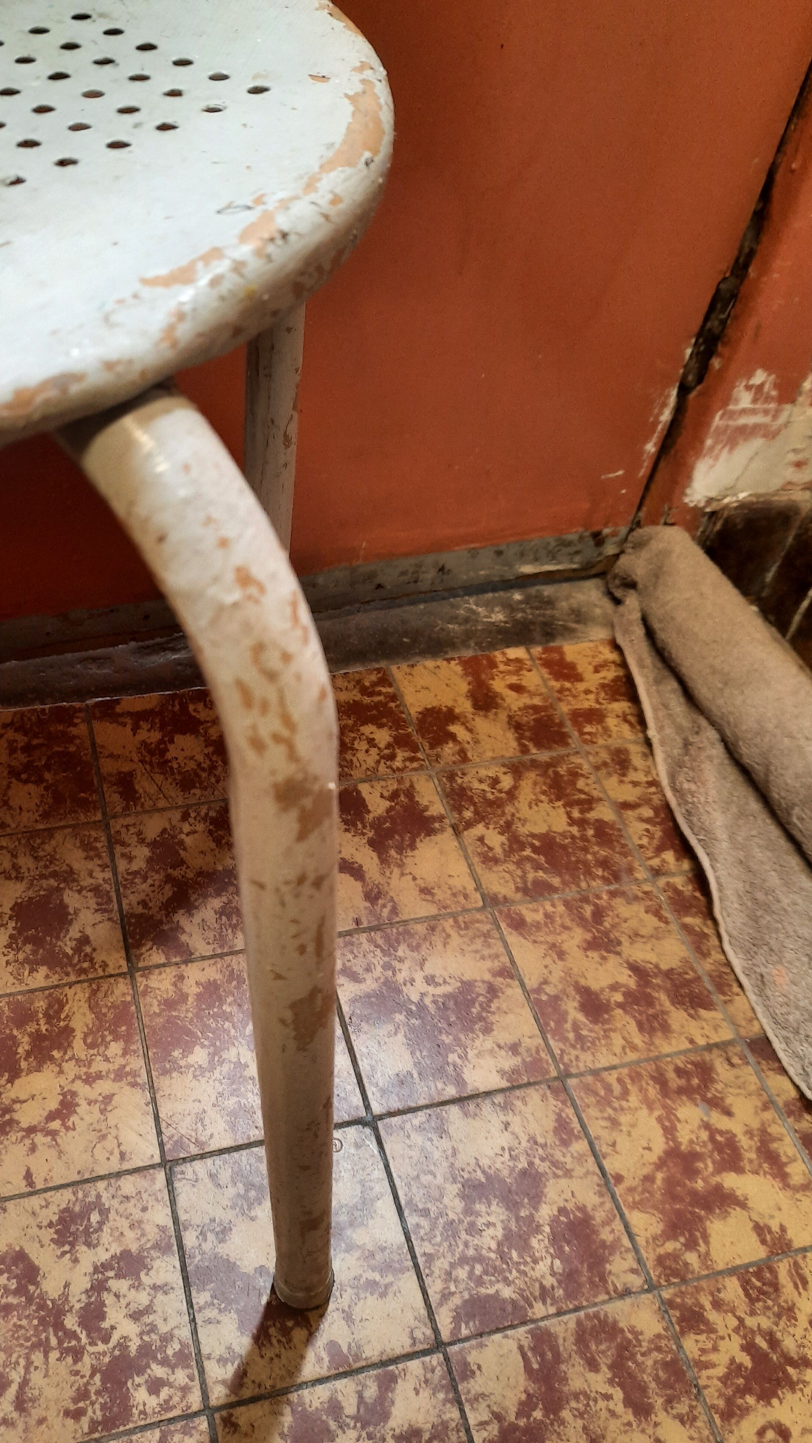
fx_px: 1072
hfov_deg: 41.2
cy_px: 714
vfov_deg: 67.9
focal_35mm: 28
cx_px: 304
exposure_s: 1/50
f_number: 2
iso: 320
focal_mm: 4.6
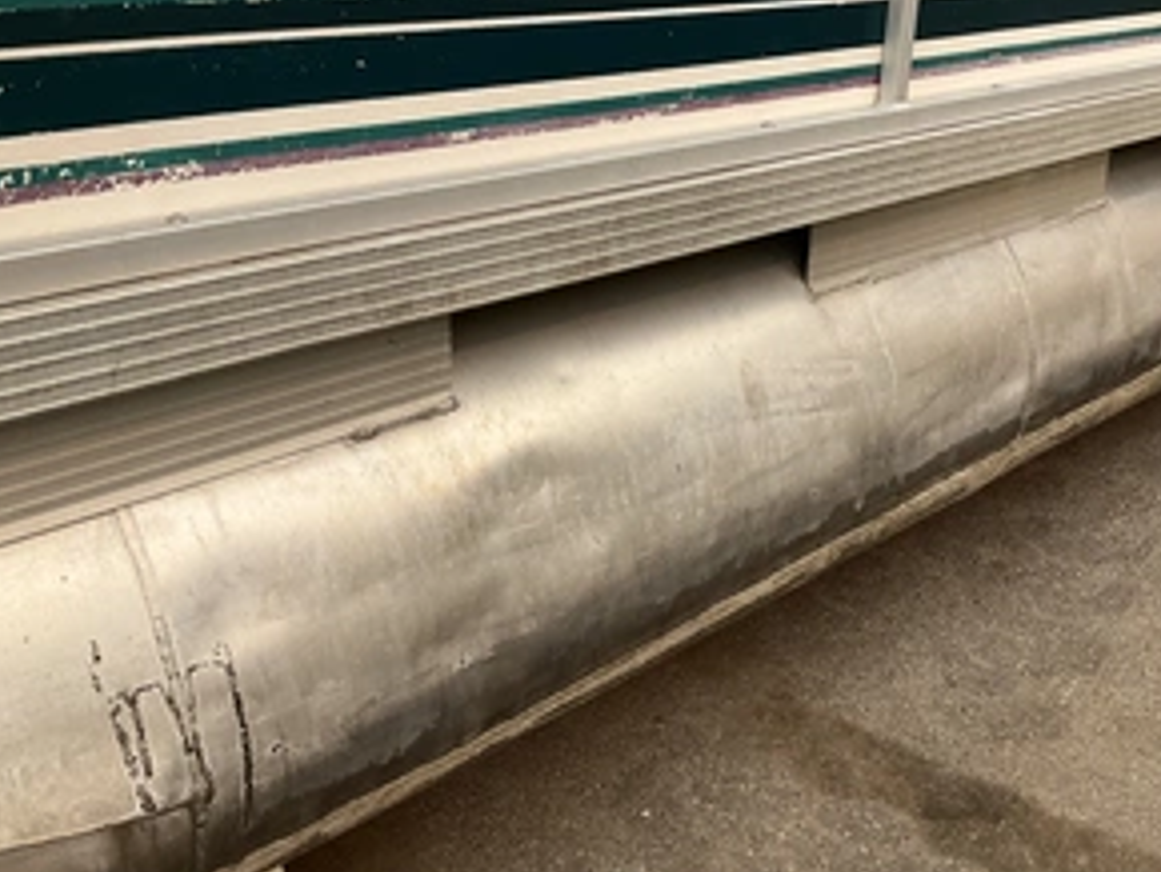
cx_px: 769
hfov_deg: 46.1
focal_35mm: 40
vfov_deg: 35.9
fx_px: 1343
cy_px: 348
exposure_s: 1/997
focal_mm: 3
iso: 25
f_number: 1.8
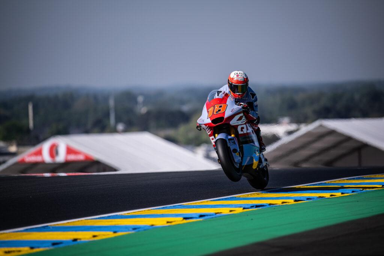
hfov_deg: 5.2
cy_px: 128
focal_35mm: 400
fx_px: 4267
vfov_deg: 3.4
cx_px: 192
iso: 200
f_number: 4.5
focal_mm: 400
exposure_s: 1/2500
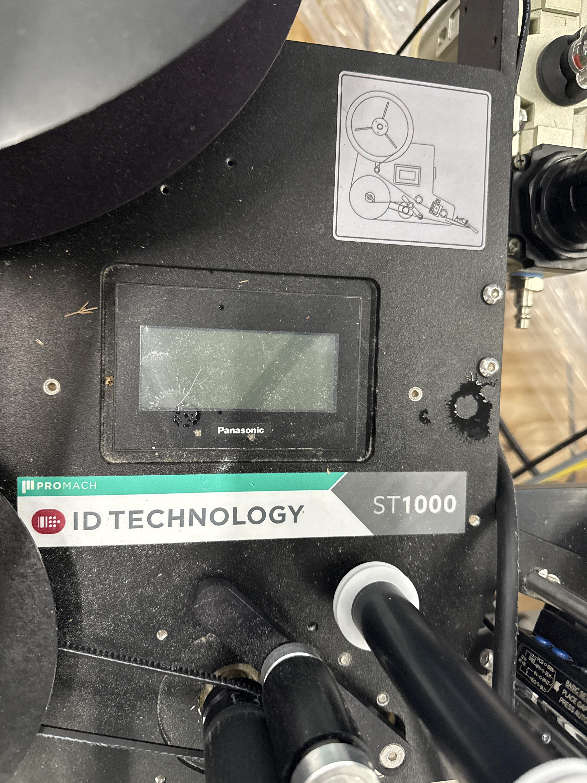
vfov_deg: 71.6
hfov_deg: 56.8
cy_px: 392
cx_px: 294
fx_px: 543
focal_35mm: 24
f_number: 1.78
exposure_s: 1/60
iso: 800
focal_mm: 6.76
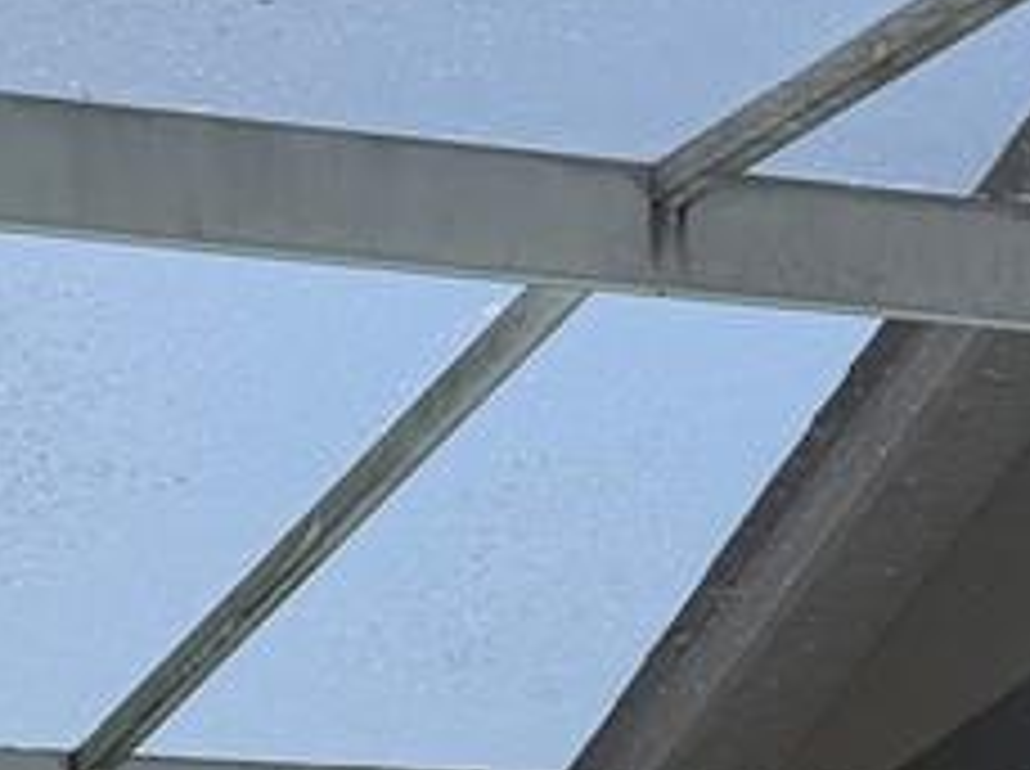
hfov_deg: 11.7
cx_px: 130
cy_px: 2134
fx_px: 4991
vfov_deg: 7.9
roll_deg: +0.6
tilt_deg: -5.1
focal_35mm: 168
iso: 80
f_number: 1.78
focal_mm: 6.76
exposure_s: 1/4673
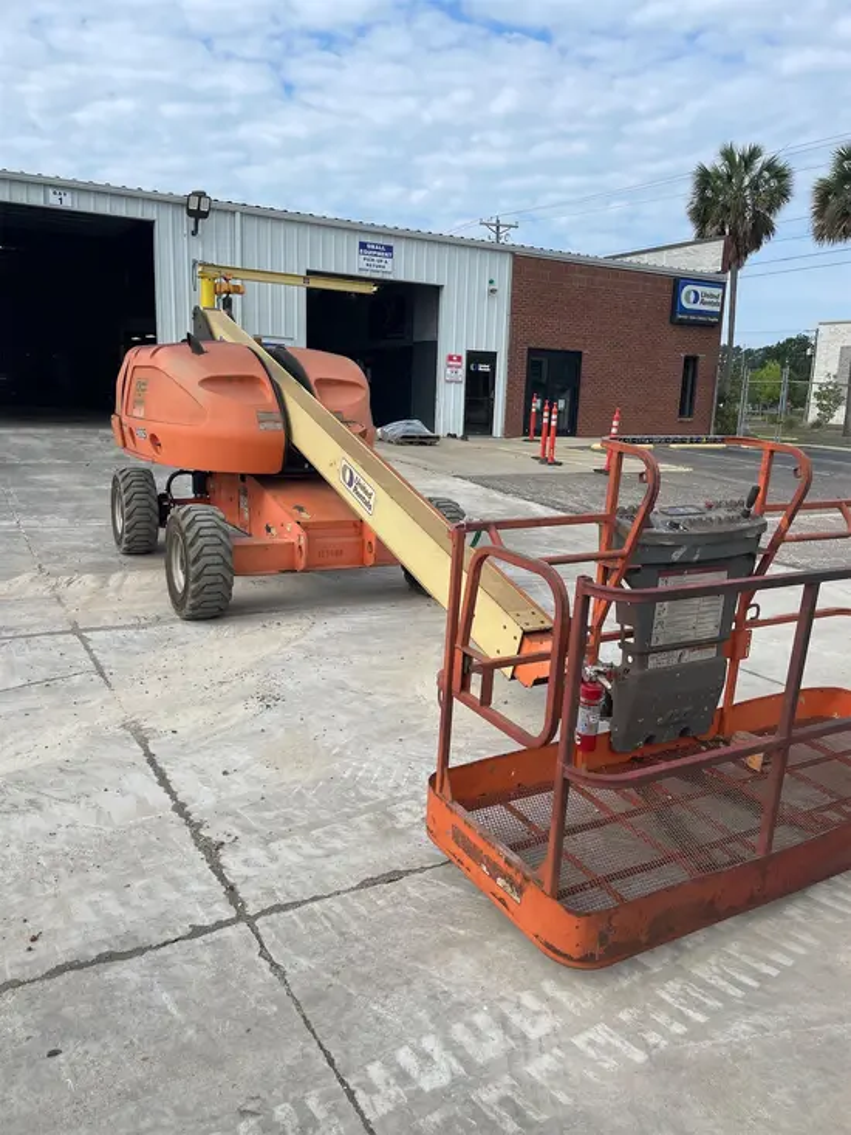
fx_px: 852
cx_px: 426
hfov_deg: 53.1
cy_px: 568
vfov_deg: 67.3
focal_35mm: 26
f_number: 1.6
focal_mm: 4.2
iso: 50
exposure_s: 1/4132
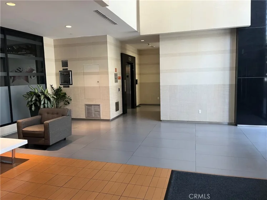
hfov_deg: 67.3
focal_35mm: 26
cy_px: 100
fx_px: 201
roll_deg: +1.6
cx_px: 134
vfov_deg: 53.1
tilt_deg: -5.4
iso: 160
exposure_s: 1/60
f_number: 1.6
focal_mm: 5.1
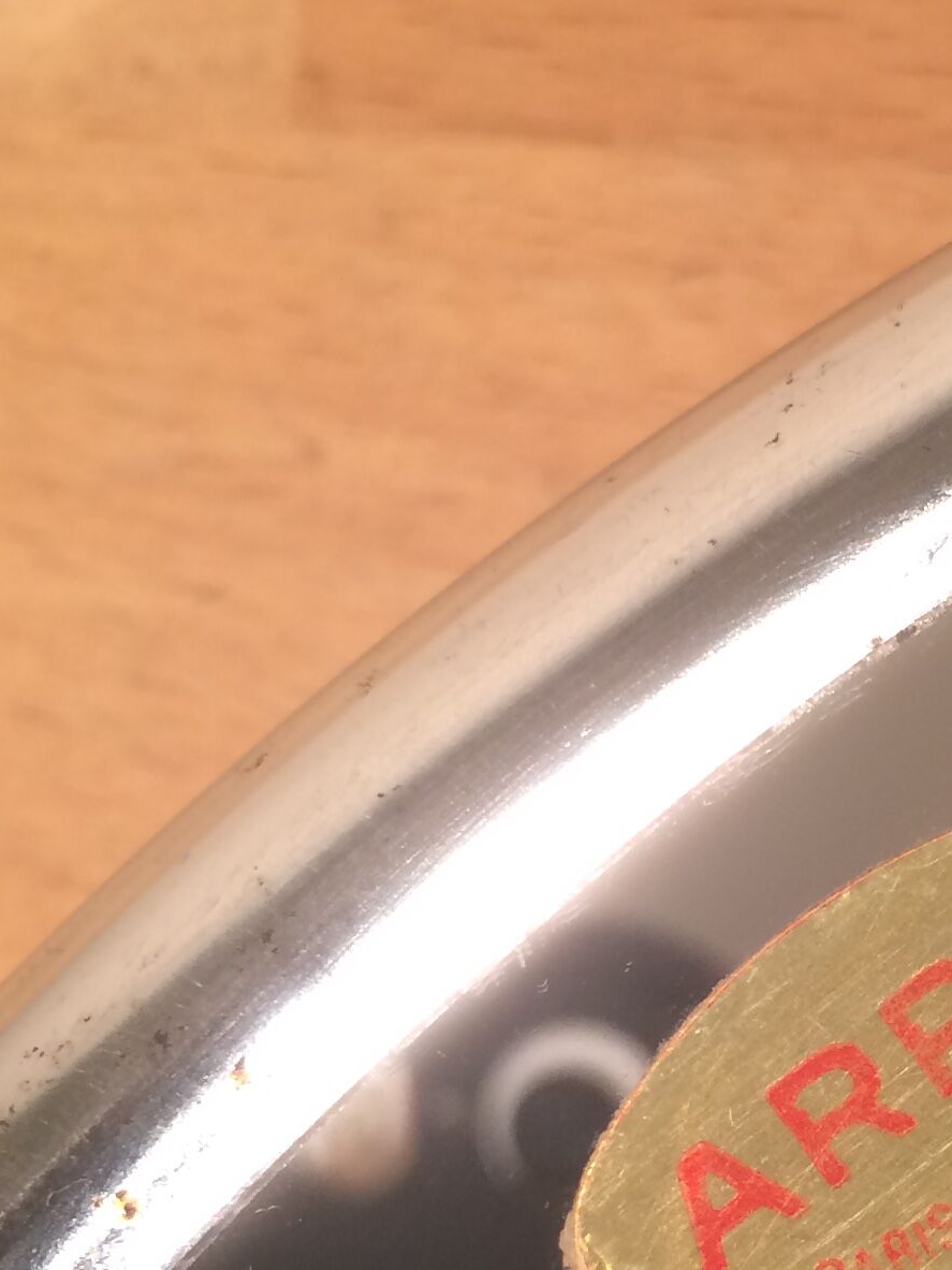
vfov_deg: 24.2
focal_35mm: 80
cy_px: 945
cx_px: 1057
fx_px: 2934
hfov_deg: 17.8
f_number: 2.2
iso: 100
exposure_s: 1/33
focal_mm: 4.15
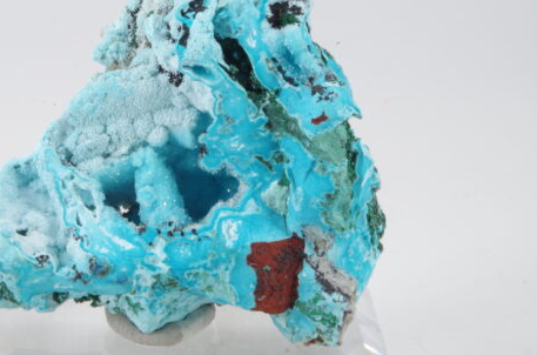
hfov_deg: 24.2
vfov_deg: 16.1
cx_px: 197
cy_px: 132
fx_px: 1250
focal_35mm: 84
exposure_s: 1/1.67
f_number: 7.1
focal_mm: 42.5
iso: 100
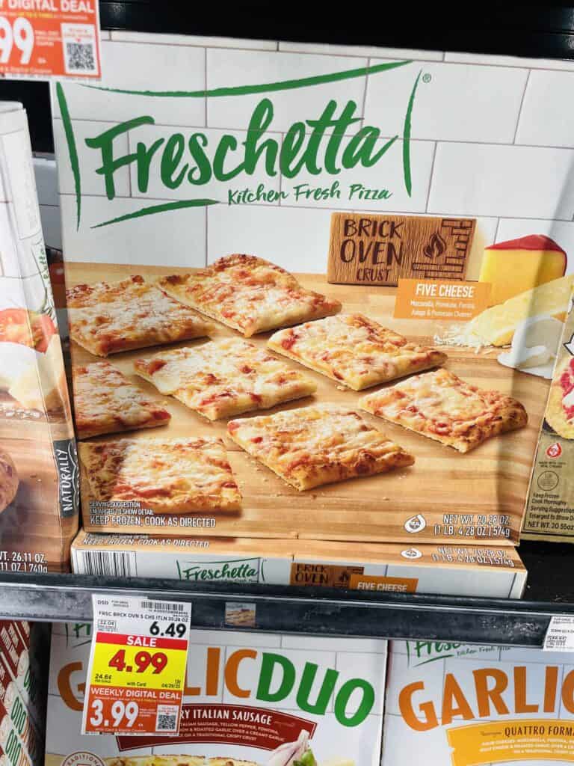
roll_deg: -3.8
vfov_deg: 67.3
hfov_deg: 53.1
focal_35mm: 26
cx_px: 287
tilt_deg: -24.1
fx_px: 575
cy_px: 383
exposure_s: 1/120
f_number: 1.6
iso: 80
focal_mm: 4.2
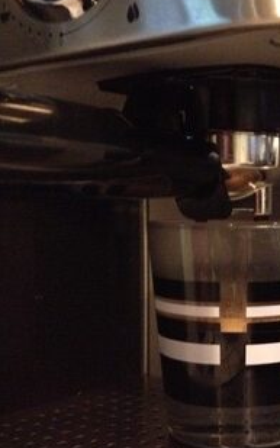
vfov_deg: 33.9
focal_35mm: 60
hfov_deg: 21.0
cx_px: 271
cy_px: 270
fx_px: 733
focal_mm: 4.28
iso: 800
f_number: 2.4
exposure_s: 1/15
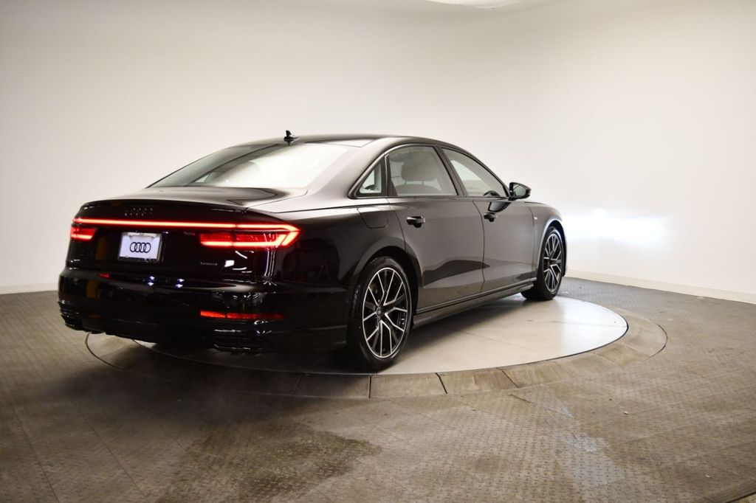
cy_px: 252
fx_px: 777
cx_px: 378
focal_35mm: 37
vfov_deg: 35.9
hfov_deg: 51.9
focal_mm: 25
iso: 2000
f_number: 4
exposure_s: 1/125
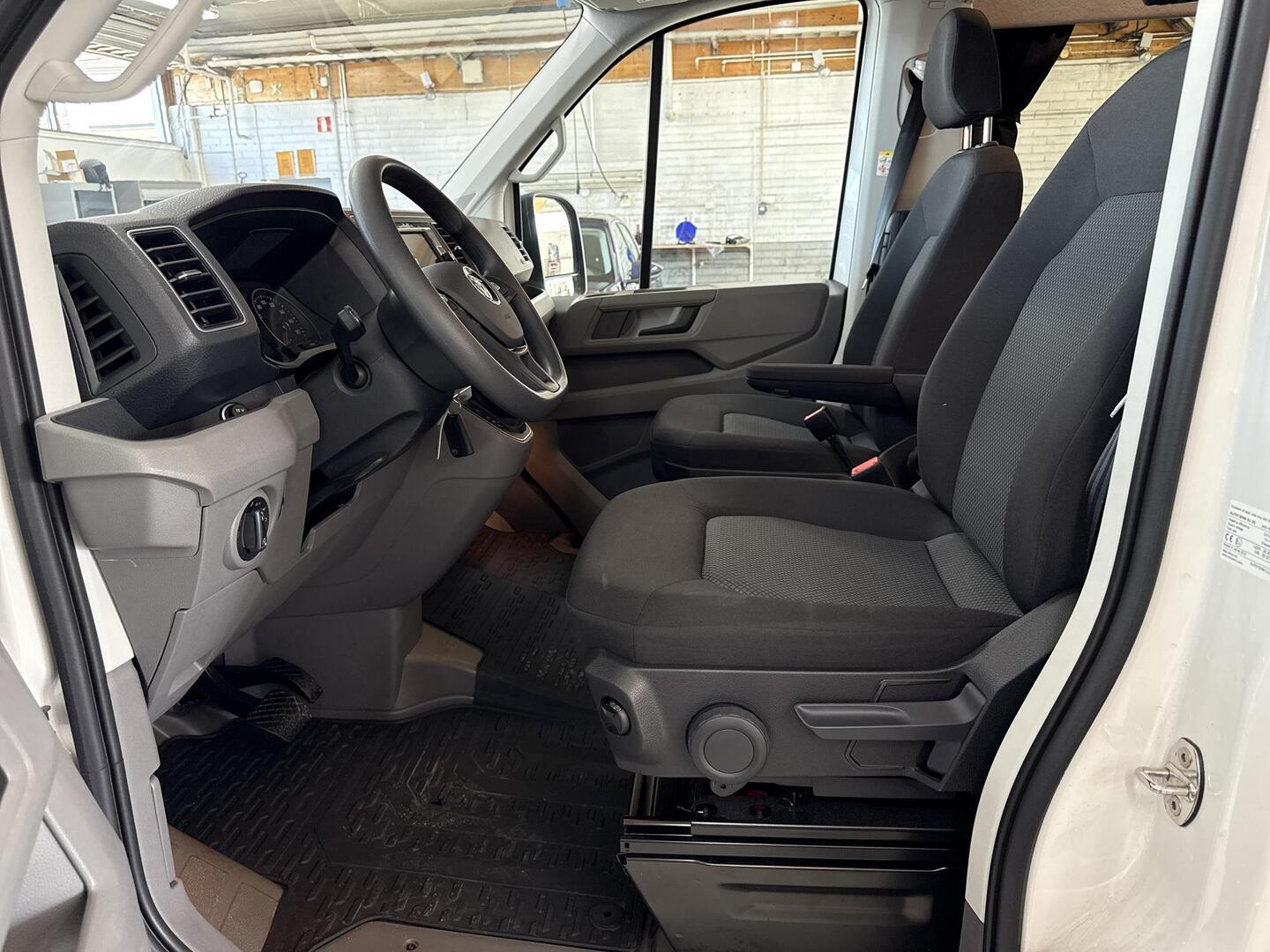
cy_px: 476
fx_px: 881
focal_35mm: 24
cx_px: 635
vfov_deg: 56.8
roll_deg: +1.4
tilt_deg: -16.2
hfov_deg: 71.6
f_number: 1.78
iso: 320
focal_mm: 6.76
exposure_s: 1/50
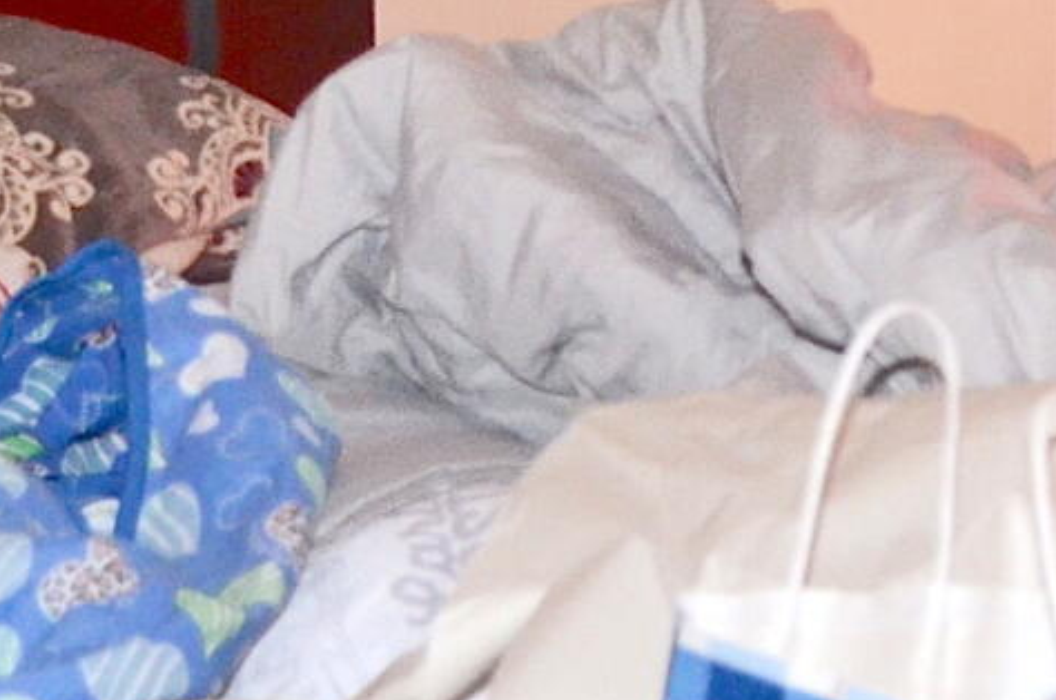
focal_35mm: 171
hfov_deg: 11.9
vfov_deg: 8.0
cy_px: 19
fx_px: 5006
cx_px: 1125
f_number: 3.5
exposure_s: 1/60
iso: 800
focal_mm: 18
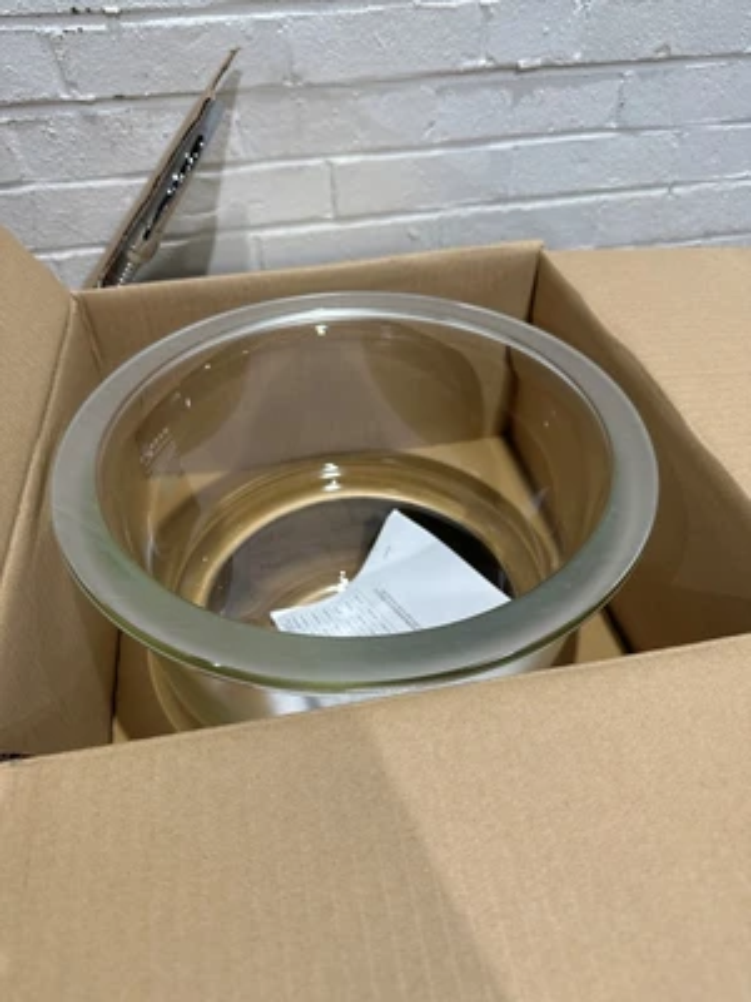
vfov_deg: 71.6
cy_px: 501
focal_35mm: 24
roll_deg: -0.3
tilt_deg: -42.2
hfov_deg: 56.8
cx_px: 376
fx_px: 694
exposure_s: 1/60
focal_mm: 6.86
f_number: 1.78
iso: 125
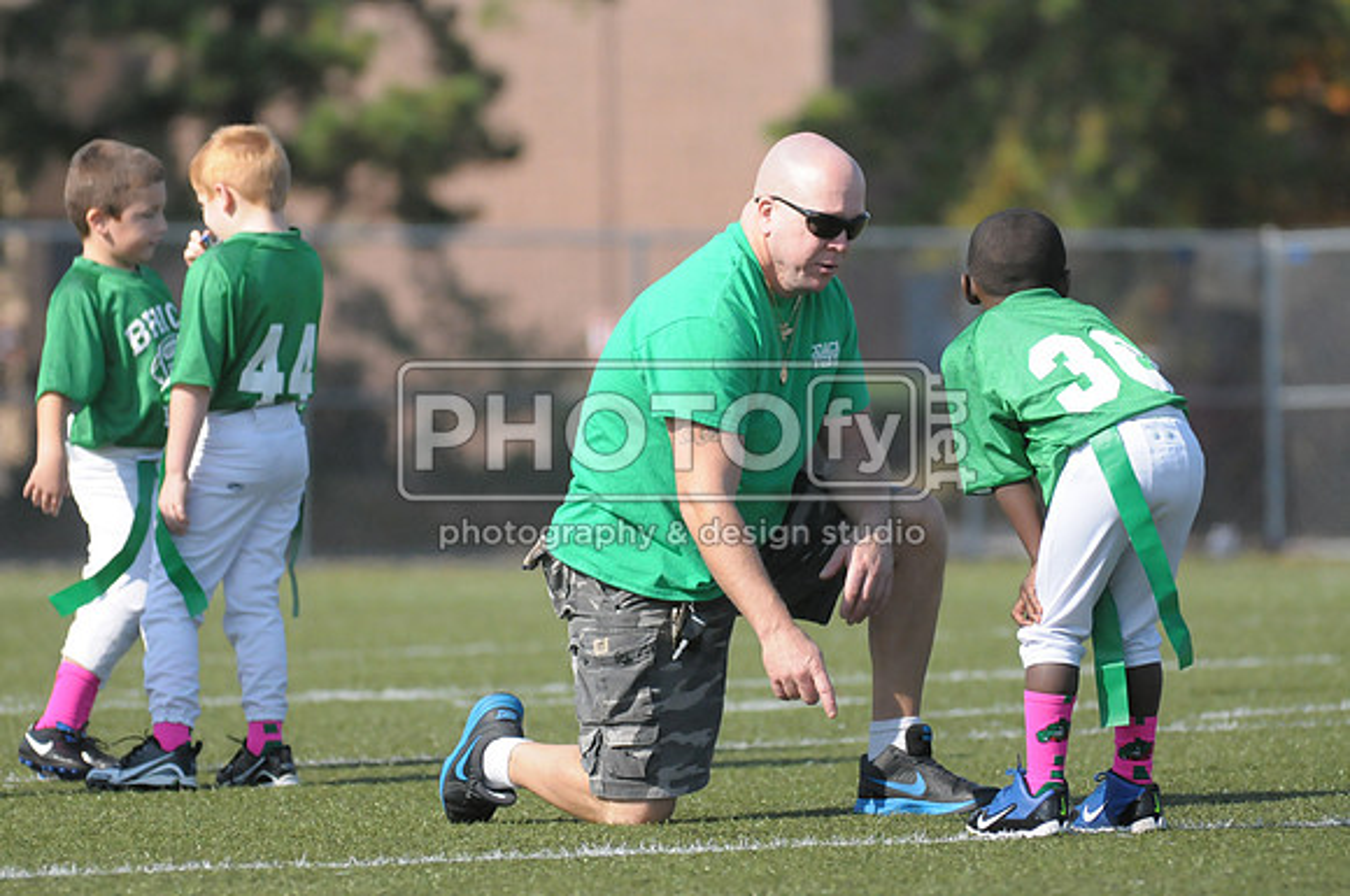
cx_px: 675
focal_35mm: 330
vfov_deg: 4.2
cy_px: 448
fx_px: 12358
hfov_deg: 6.3
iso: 1600
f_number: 4
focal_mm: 220
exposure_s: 1/8000
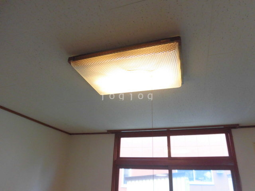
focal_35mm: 24
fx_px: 177
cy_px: 96
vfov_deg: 56.8
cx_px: 128
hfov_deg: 71.6
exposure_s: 1/60
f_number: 3.1
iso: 160
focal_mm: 4.3
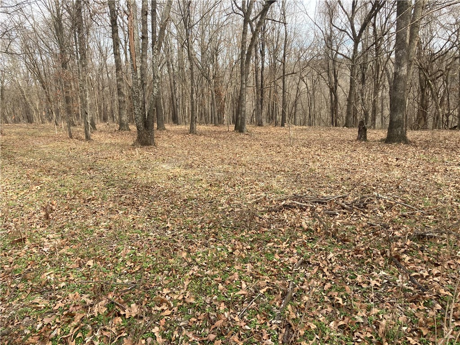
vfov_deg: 49.7
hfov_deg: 63.4
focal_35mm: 28
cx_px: 230
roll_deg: +3.2
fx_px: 372
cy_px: 172
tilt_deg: -11.2
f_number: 1.8
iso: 20
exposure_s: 1/375
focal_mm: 3.99
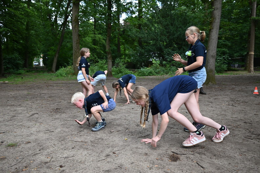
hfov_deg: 65.5
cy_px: 86
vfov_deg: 46.4
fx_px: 202
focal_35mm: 28
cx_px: 130
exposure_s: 1/250
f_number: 4
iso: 220
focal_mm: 28
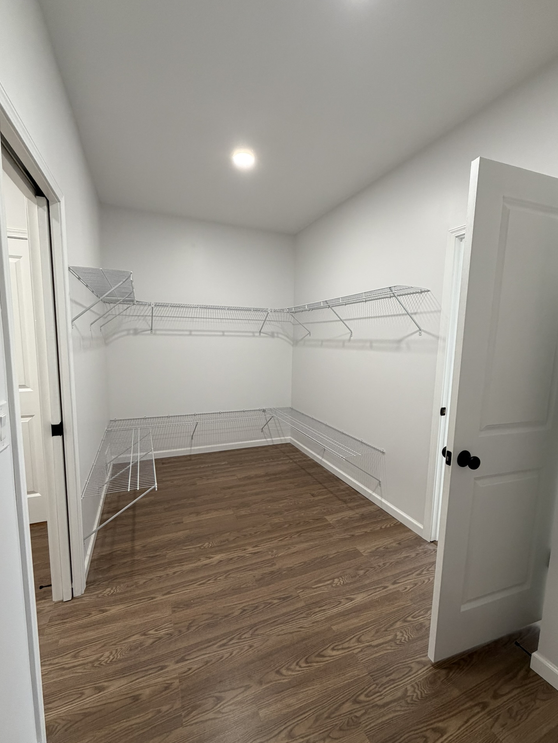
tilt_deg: -6.7
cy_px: 381
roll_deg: -0.9
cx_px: 274
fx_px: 322
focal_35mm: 15
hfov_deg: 81.8
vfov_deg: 98.1
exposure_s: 1/120
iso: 250
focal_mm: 2.22
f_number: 2.2
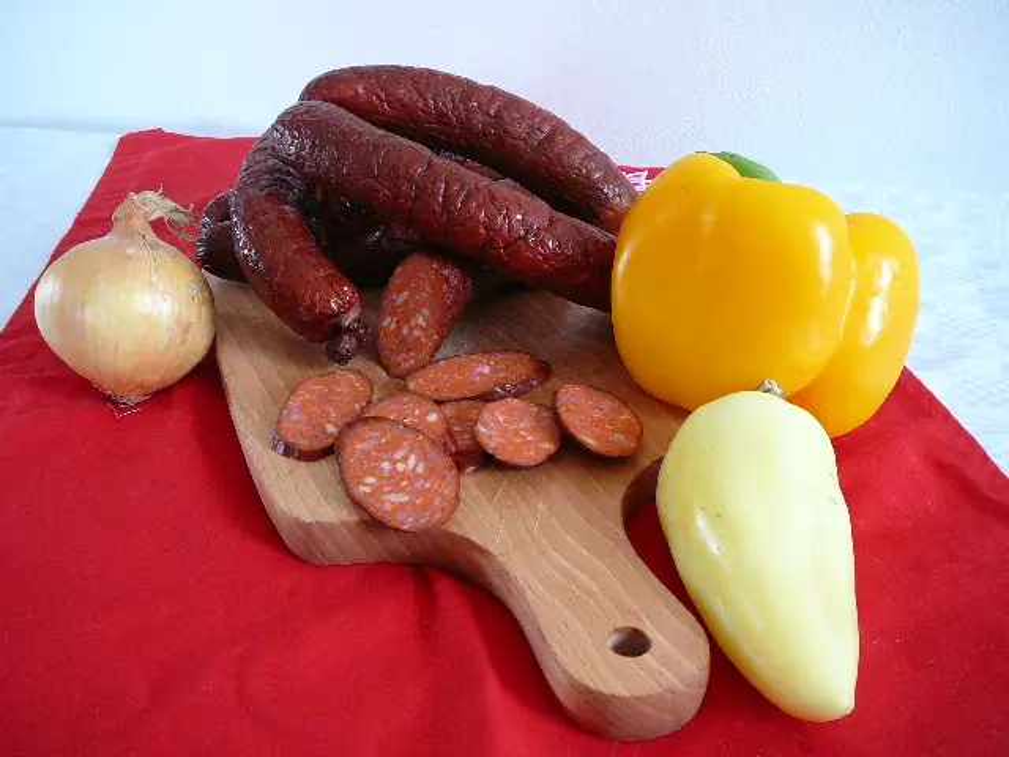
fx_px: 1020
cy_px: 378
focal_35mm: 35
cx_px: 504
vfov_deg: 40.7
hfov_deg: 52.6
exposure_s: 1/30
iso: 200
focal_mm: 5.2
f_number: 2.8
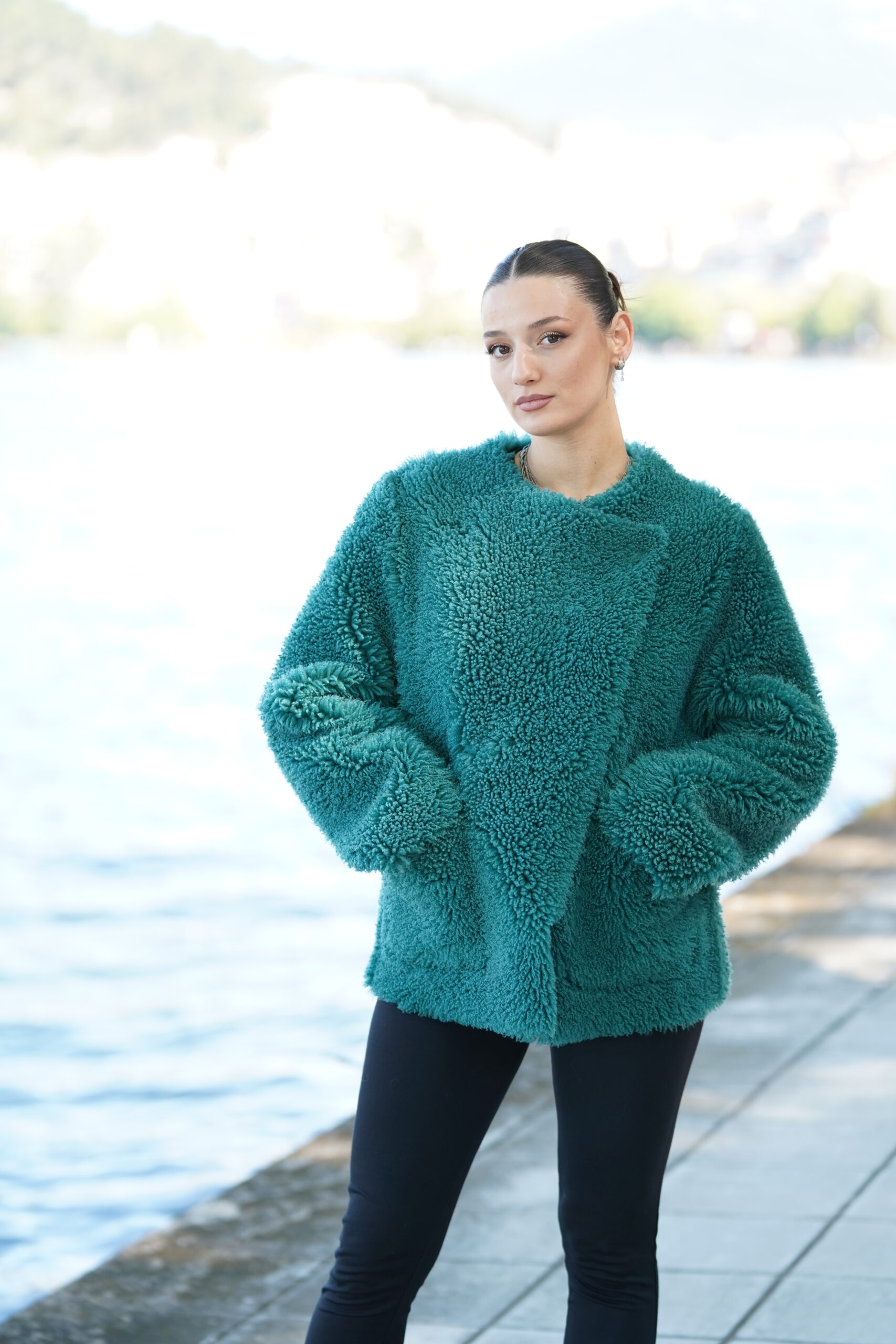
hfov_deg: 15.2
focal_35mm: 90
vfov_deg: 22.6
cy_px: 672
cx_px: 448
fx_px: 3359
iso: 250
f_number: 2.8
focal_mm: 90
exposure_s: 1/250
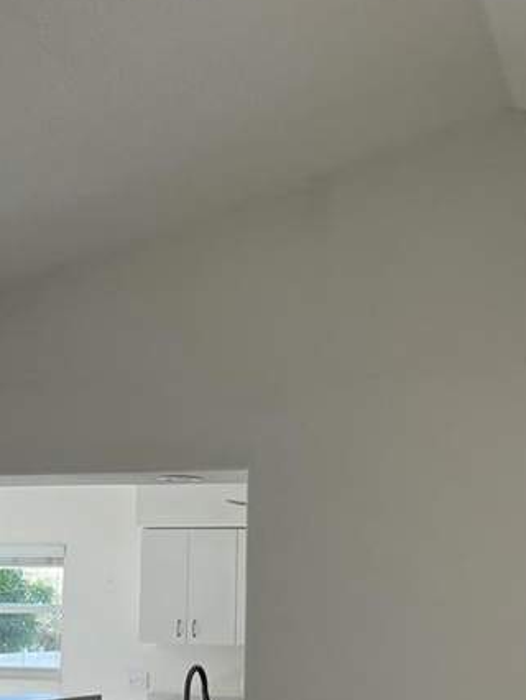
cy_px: 536
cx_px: 209
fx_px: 1316
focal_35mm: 65
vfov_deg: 29.3
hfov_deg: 22.6
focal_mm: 5.1
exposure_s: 1/190
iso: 40
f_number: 1.6
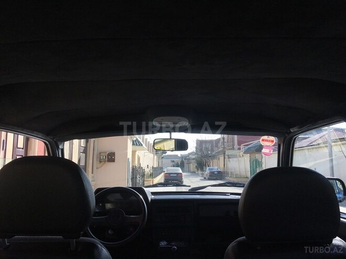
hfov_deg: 61.7
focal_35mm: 29
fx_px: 290
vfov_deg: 48.2
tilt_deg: +8.6
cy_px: 130
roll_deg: +0.7
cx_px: 173
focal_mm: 4.15
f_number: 2.2
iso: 25
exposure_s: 1/818
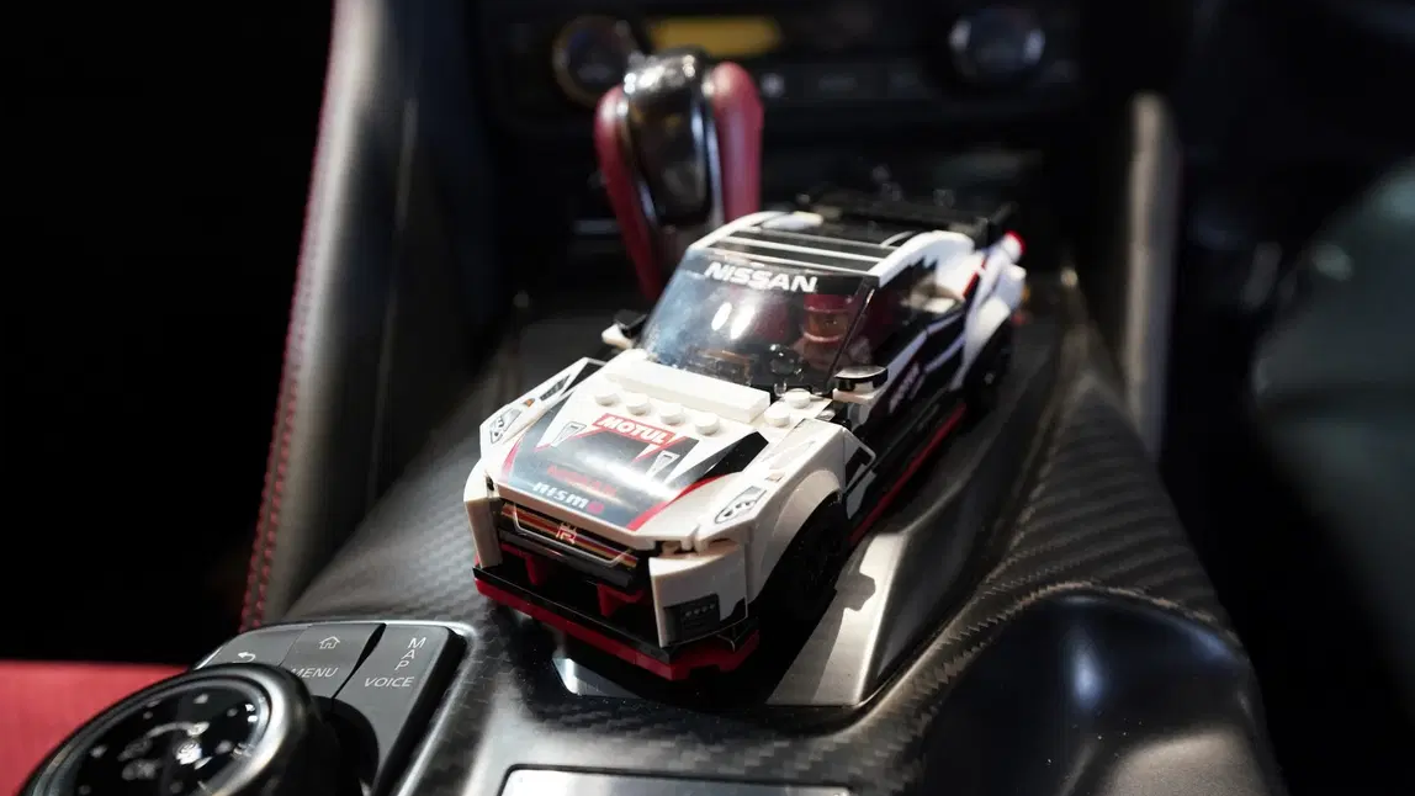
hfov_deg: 78.7
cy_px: 472
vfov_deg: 49.3
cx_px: 725
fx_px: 863
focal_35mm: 23
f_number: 4
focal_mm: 21
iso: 4000
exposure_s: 1/160
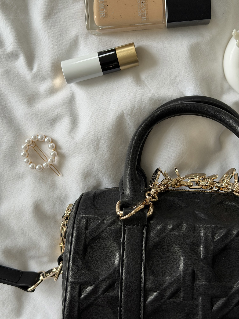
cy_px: 160
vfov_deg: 39.7
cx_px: 120
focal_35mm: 48
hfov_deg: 30.3
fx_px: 442
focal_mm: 6.76
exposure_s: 1/121
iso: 80
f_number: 1.78
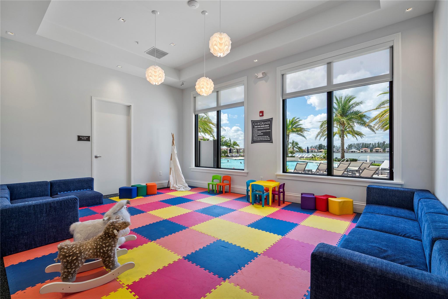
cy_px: 150
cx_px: 224
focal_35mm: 16
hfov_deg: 96.7
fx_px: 199
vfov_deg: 73.7
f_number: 9.5
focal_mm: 16
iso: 200
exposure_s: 1/45
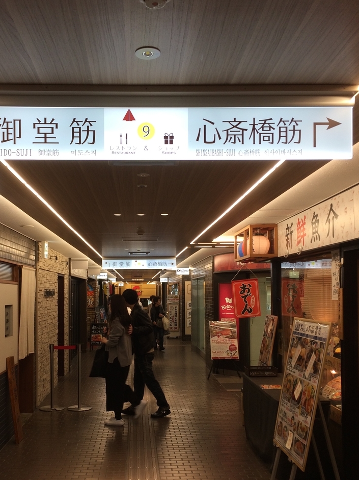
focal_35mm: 37
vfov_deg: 49.9
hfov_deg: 38.5
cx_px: 145
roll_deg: +2.2
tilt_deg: -0.6
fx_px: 512
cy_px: 287
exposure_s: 1/60
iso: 40
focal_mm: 4.15
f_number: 2.2
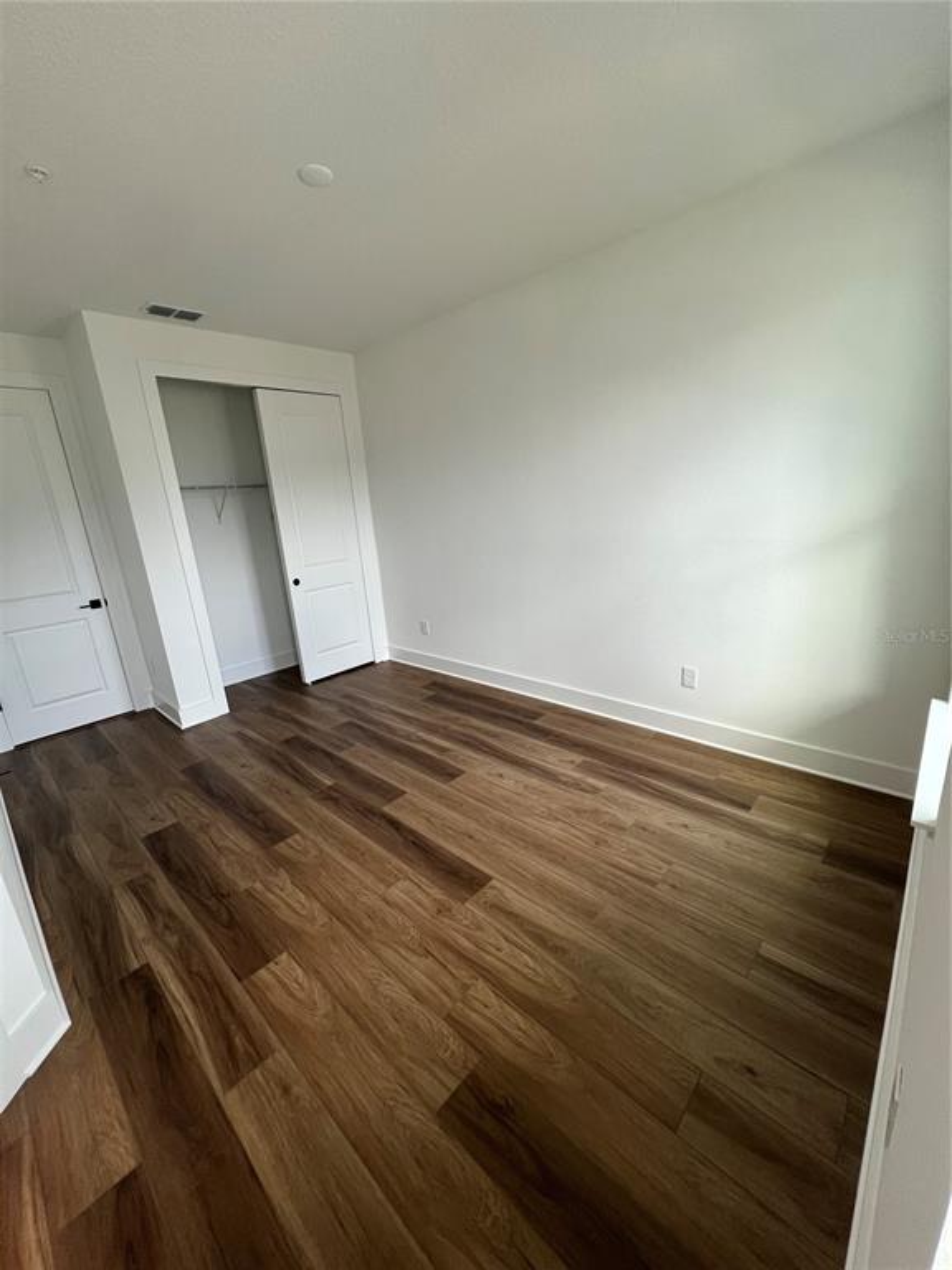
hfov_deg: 89.9
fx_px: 477
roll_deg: +4.7
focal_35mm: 13
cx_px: 476
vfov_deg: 106.2
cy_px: 635
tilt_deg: -15.2
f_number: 1.8
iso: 125
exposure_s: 1/120
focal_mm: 1.57
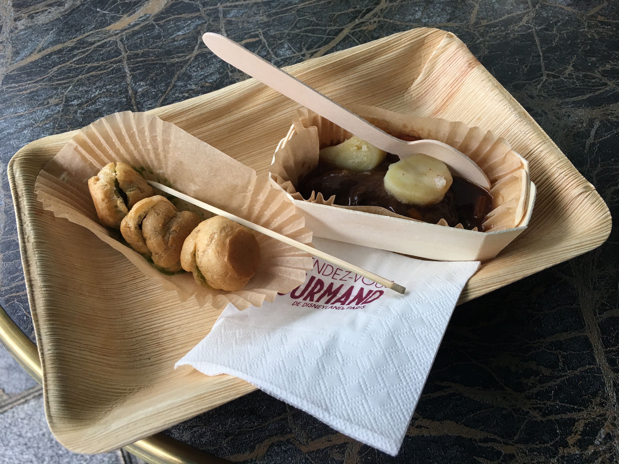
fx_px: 519
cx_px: 310
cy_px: 232
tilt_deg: -53.3
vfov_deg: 48.2
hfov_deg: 61.7
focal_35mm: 29
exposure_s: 1/33
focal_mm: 4.15
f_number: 2.2
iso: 32
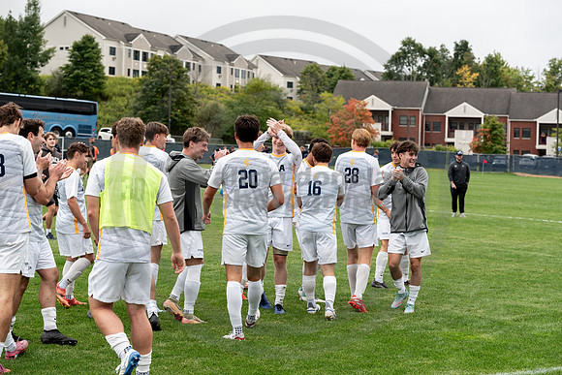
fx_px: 1104
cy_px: 188
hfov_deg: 28.6
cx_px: 281
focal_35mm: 71
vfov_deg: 19.3
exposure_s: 1/400
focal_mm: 70
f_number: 5
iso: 320
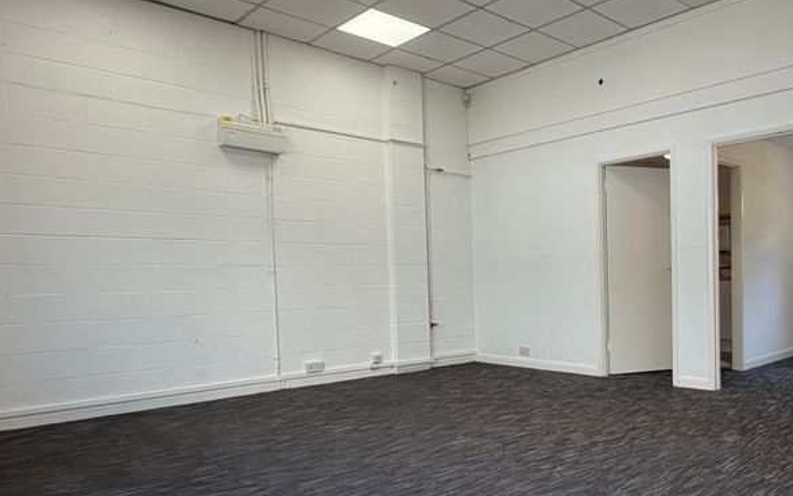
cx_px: 566
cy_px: 305
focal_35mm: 28
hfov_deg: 63.6
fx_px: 605
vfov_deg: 44.3
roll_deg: +1.6
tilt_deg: -1.3
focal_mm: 2.22
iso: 80
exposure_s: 1/100
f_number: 2.2
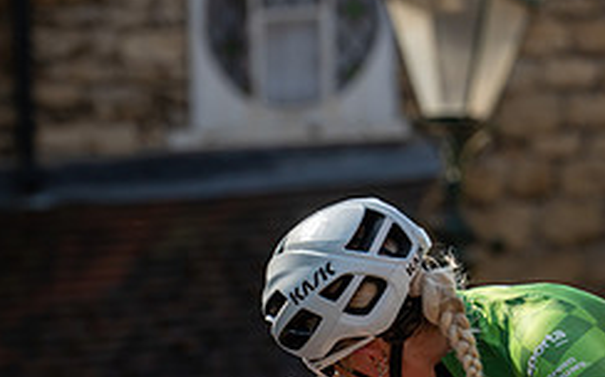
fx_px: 4958
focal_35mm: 301
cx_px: 362
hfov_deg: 7.0
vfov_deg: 4.3
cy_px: 399
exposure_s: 1/1000
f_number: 4.5
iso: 200
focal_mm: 160
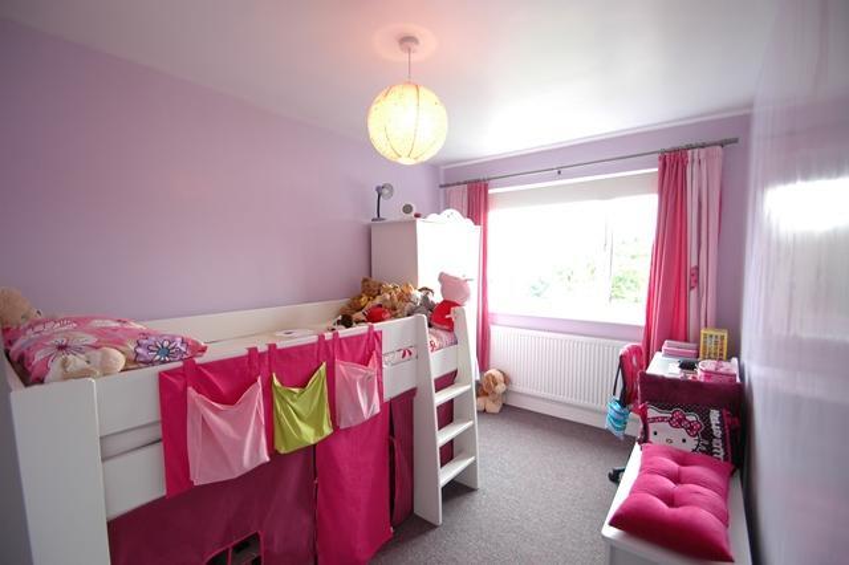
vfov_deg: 77.3
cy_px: 282
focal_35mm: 15
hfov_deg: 100.4
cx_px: 424
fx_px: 354
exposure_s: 1/25
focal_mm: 10
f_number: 3.5
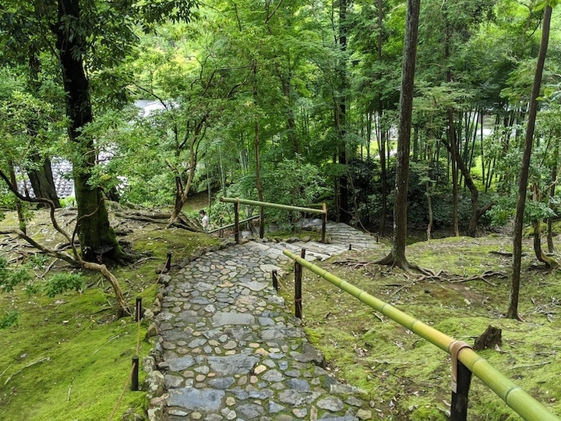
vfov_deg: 46.8
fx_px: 486
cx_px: 252
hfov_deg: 59.8
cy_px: 203
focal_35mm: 30
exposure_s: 1/120
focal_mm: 4.44
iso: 75
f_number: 1.8
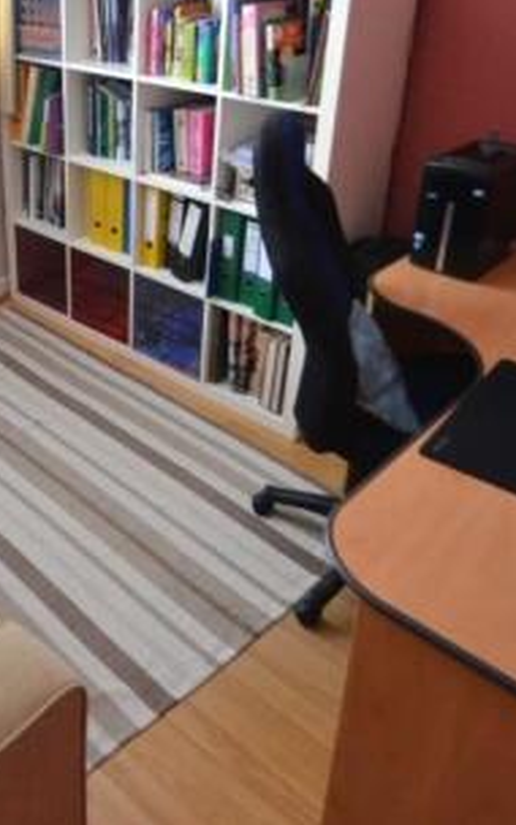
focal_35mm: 33
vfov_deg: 56.1
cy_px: 237
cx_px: 86
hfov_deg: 36.7
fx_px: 743
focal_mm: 10
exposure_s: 1/60
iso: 1600
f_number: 3.5
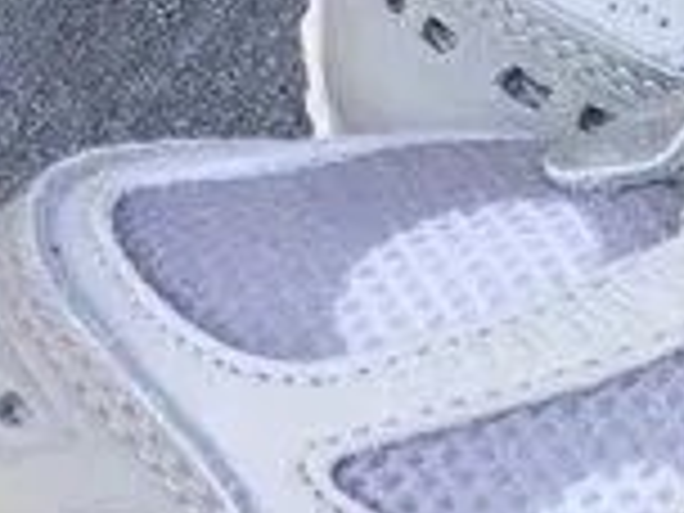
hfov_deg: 9.6
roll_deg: -2.7
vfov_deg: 8.1
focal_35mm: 184
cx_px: 1580
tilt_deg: -22.7
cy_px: 286
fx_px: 3636
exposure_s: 1/145
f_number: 2.4
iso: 25
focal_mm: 3.3
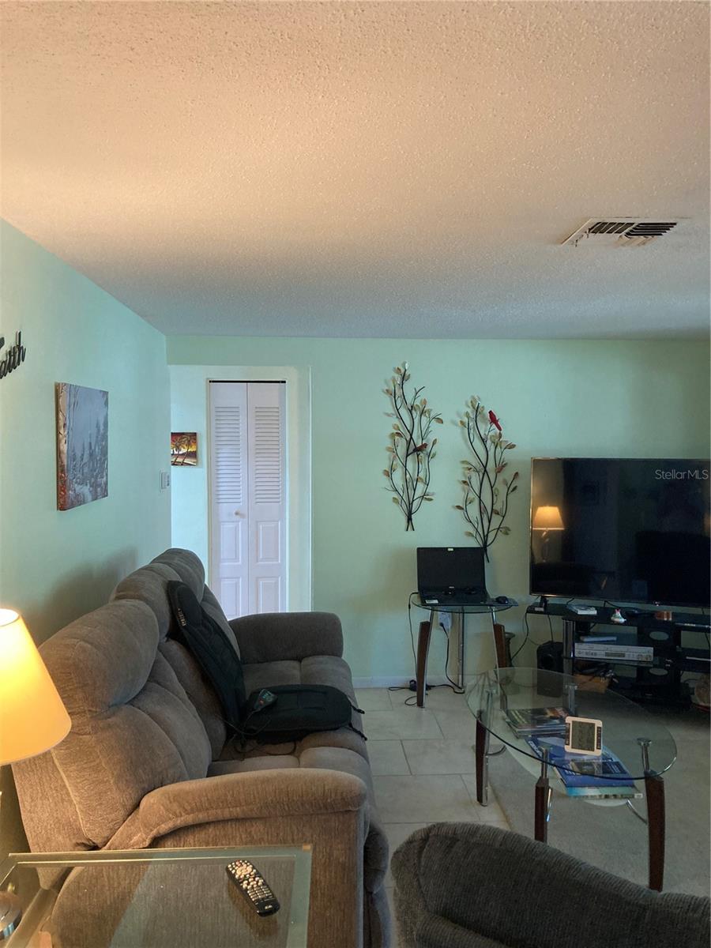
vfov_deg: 63.4
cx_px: 356
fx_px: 767
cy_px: 474
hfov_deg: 49.7
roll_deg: +0.6
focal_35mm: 28
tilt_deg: +0.2
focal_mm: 3.99
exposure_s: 1/40
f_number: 1.8
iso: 250
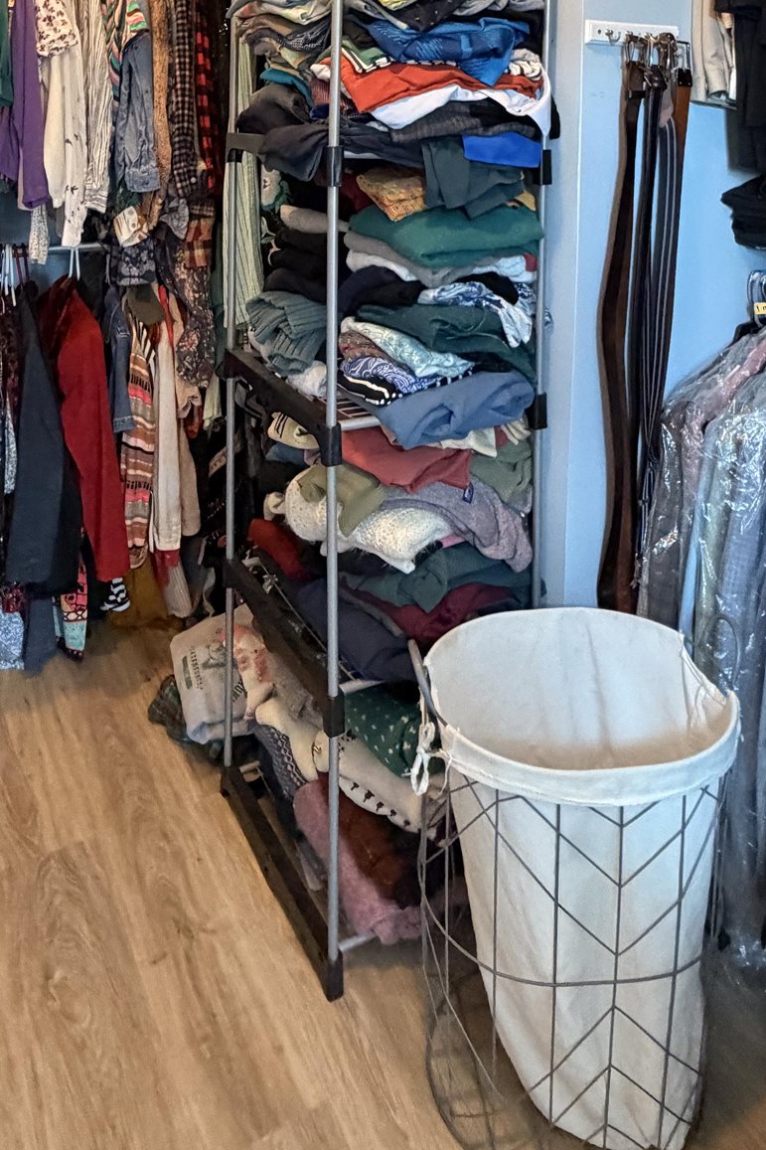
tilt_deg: -2.8
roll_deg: -1.6
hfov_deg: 44.9
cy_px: 147
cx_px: 405
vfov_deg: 56.3
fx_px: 926
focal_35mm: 29
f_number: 2.2
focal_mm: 2.22
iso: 500
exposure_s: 1/60
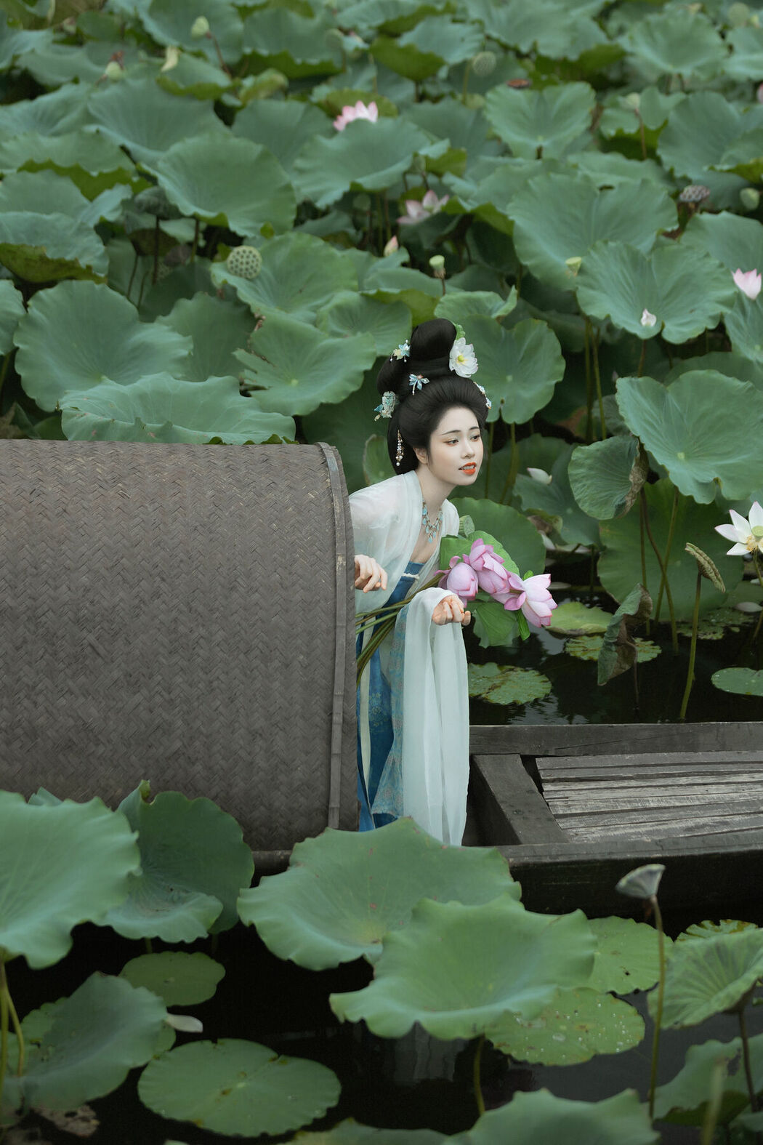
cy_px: 572
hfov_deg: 15.2
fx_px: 2861
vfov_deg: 22.6
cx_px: 382
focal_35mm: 90
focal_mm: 90
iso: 100
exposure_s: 1/1250
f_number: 2.8
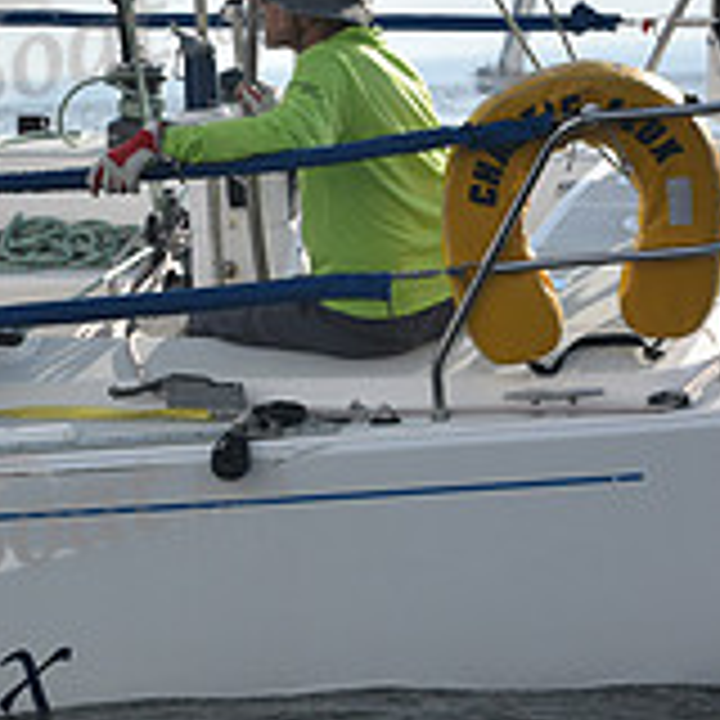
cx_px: -576
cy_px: 376
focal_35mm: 293
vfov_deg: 6.0
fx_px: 6895
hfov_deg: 5.9
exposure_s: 1/1250
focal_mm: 95
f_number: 7.1
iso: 250
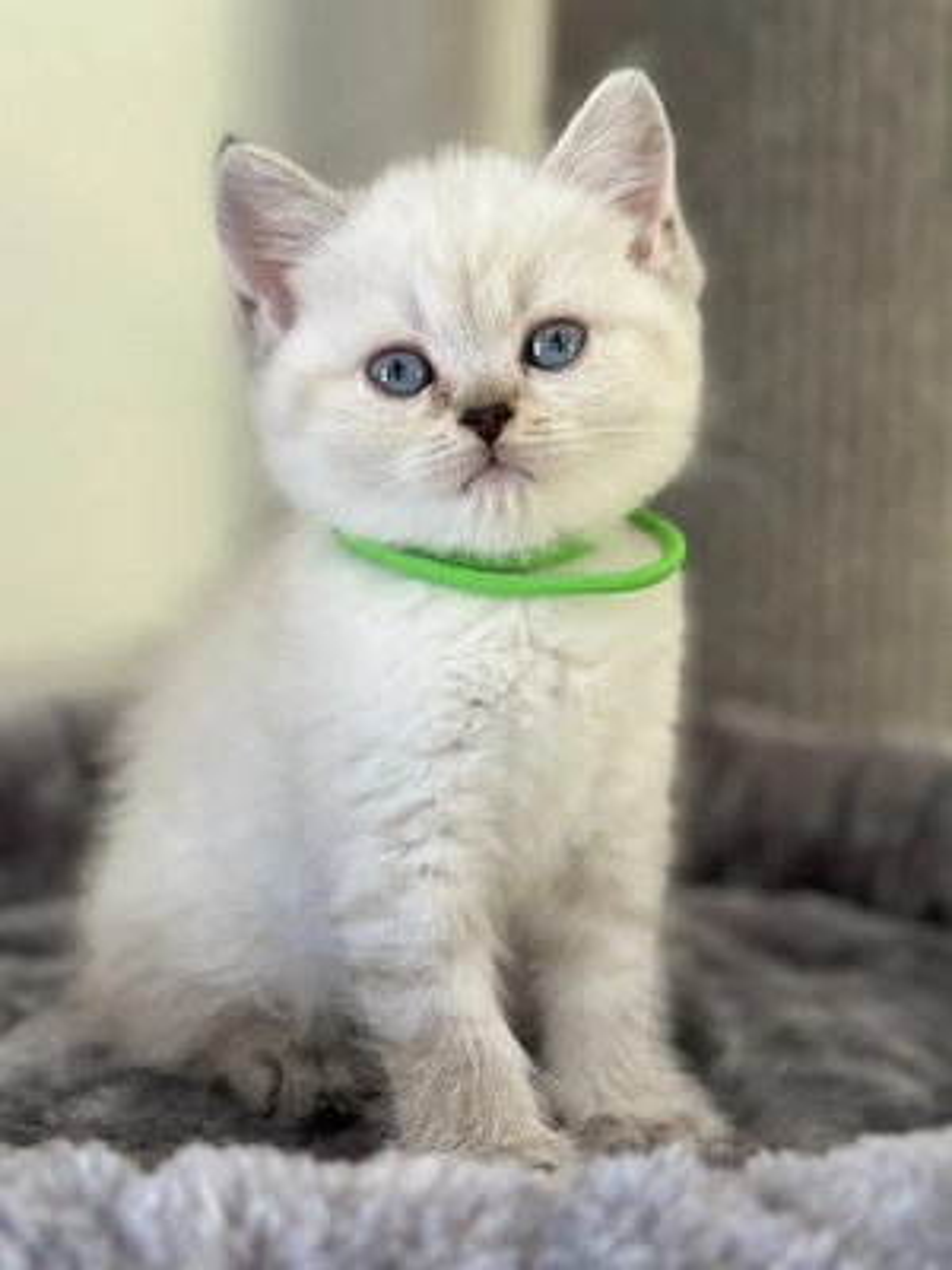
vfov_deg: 39.7
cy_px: 635
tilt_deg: -2.6
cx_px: 476
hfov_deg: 30.3
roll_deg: -3.2
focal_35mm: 48
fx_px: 1760
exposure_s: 1/121
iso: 100
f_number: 1.78
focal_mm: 6.86
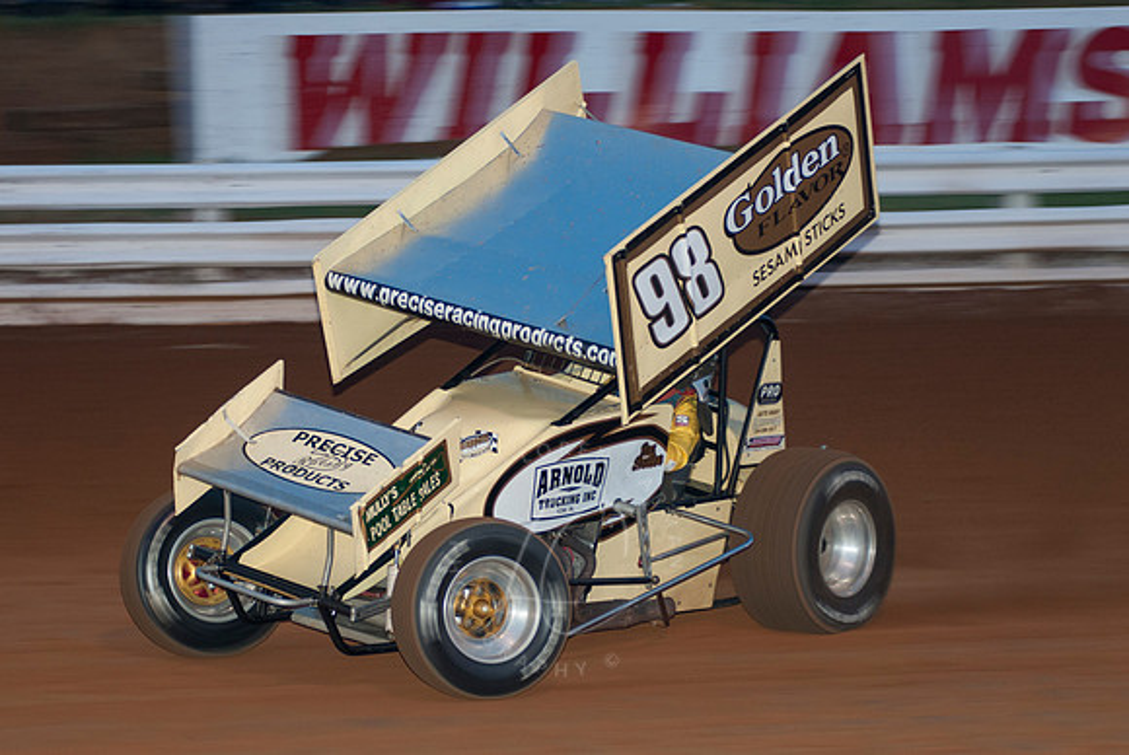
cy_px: 378
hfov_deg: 14.4
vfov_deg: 9.7
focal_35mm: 142
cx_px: 564
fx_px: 4473
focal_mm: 95
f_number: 3.2
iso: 250
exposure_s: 1/250
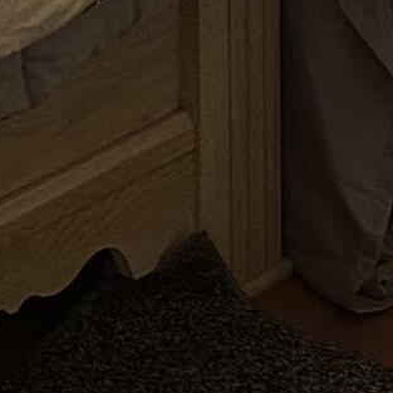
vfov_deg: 7.2
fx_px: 2607
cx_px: -727
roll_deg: +0.4
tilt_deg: +0.0
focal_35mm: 203
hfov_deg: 7.7
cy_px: -989
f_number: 1.78
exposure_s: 1/60
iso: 200
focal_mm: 6.86
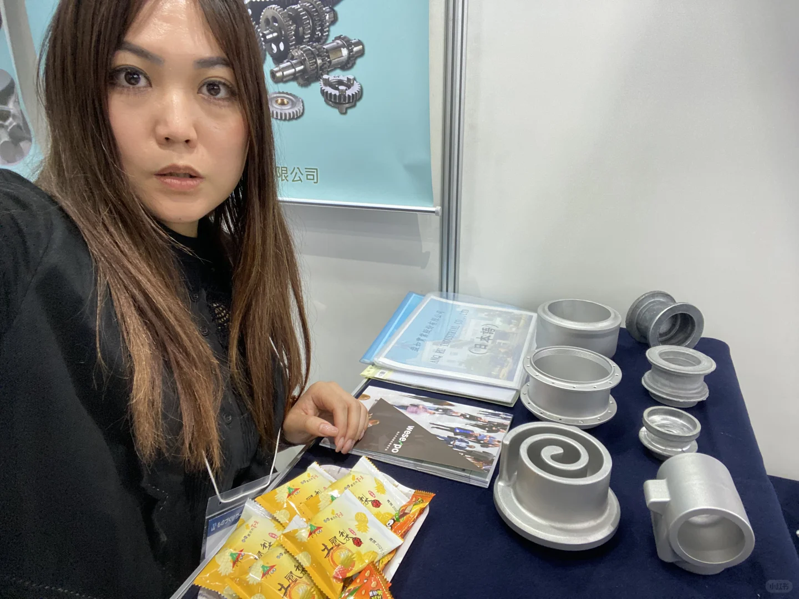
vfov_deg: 58.9
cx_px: 400
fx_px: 531
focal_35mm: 23
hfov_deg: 73.9
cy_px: 300
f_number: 2.2
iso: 320
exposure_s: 1/60
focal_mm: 2.71
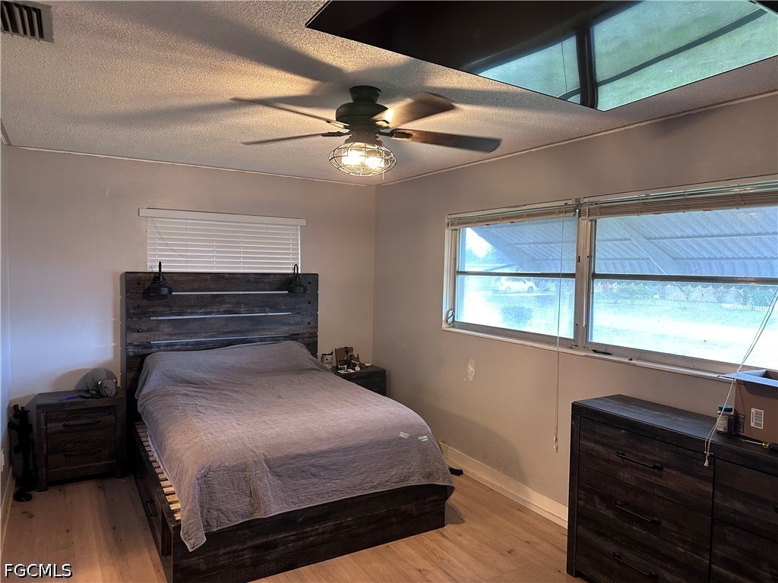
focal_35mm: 24
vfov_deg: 56.8
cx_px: 389
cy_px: 292
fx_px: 539
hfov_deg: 71.6
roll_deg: -1.2
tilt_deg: -3.2
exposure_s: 1/60
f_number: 1.78
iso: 250
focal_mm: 6.86
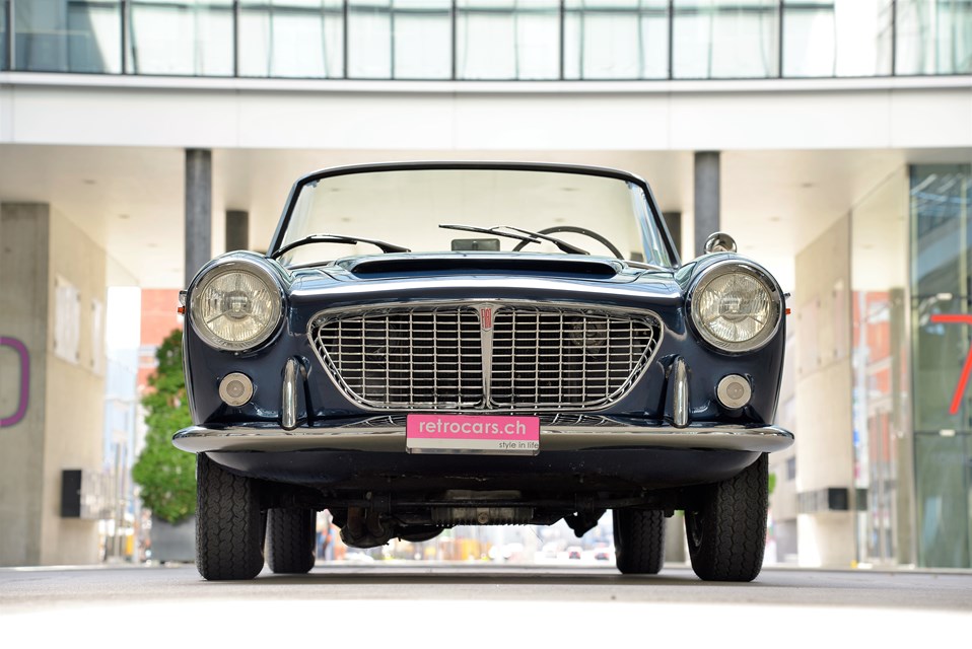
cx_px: 486
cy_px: 324
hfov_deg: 23.6
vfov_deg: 15.9
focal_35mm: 86
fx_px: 2323
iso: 250
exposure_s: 1/100
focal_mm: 86
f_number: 6.3
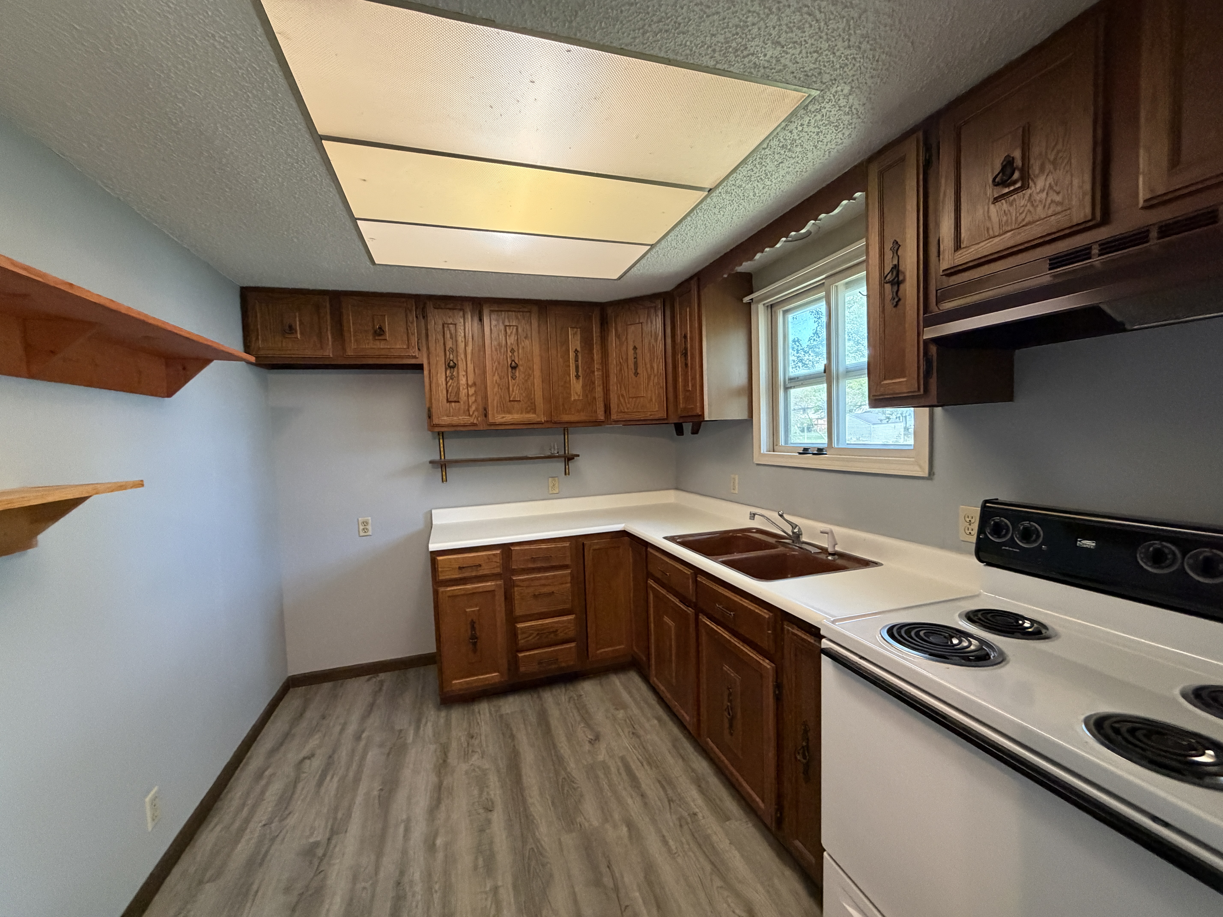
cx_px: 612
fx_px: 495
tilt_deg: -3.1
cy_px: 458
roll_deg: +2.6
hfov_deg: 102.1
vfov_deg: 85.7
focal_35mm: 14
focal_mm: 2.22
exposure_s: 1/60
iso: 500
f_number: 2.2
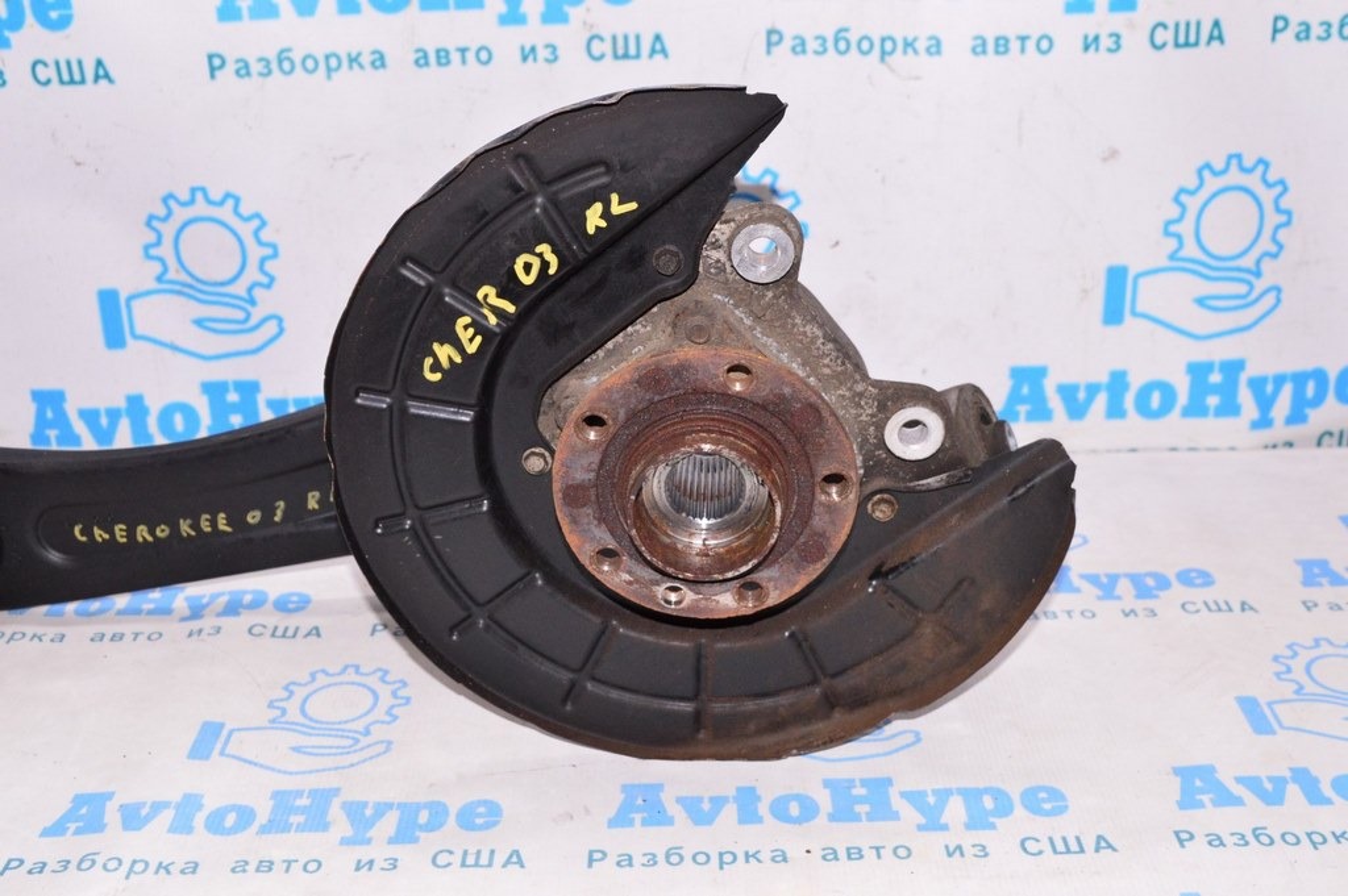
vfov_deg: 30.8
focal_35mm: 44
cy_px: 448
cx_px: 674
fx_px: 1627
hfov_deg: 45.0
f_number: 8
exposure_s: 1/160
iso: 1600
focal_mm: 29
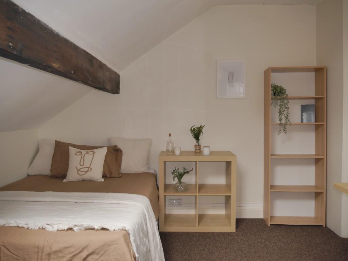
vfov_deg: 49.8
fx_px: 282
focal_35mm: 28
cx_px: 174
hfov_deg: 63.4
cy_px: 130
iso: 320
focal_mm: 14
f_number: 3.5
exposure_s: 1/60
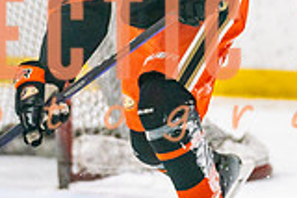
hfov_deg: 3.8
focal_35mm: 545
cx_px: 129
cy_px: 34
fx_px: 4500
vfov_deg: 2.5
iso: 3200
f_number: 2.8
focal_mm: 132
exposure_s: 1/1250
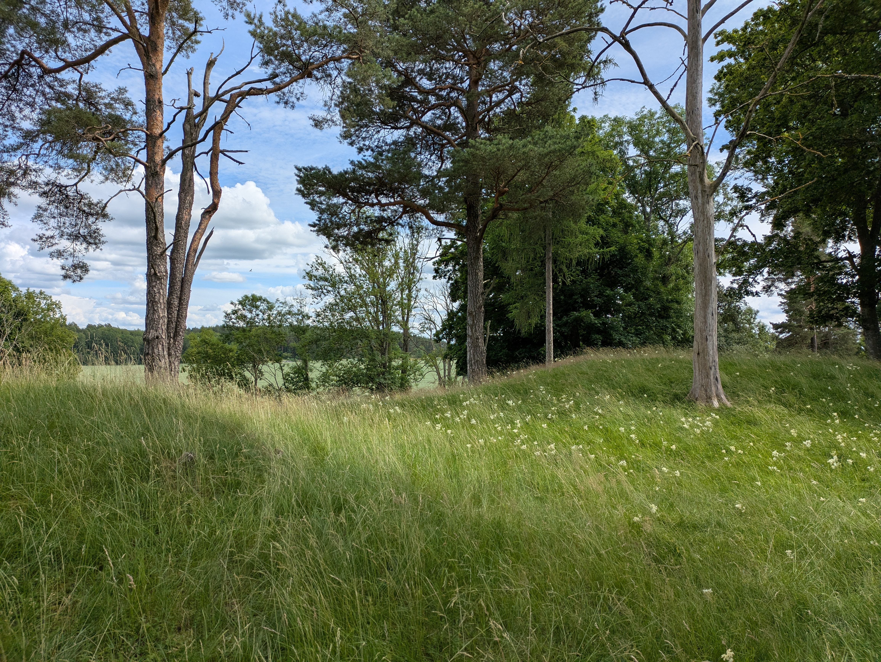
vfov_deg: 54.9
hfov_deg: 69.4
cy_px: 331
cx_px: 440
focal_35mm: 25
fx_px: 637
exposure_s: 1/2222
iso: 49
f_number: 1.89
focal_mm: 5.43
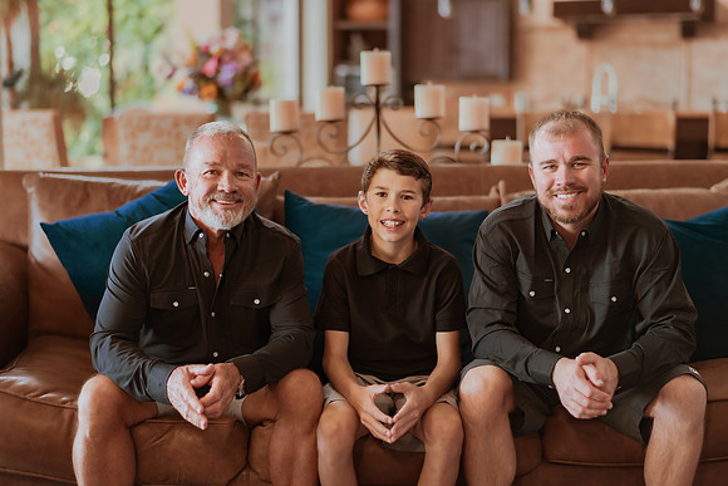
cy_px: 243
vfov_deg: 23.4
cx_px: 364
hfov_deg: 34.5
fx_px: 1173
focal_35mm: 58
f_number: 1.4
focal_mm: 58
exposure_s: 1/60
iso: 100
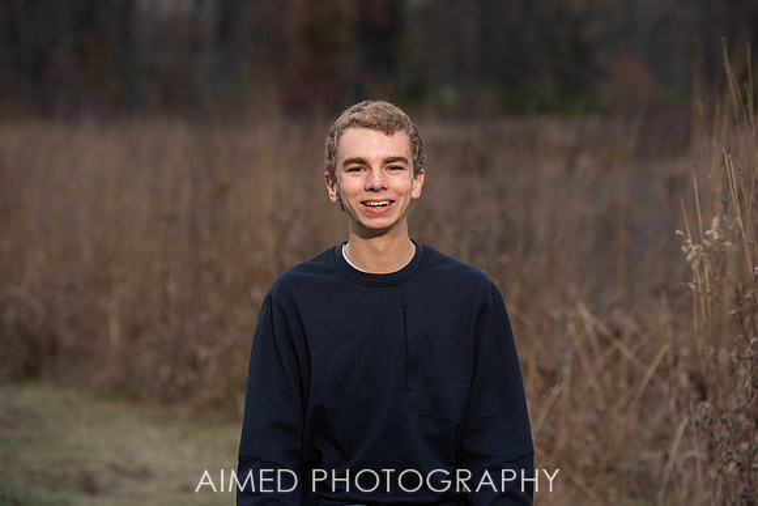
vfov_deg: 9.9
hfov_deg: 14.8
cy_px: 237
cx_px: 403
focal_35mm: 138
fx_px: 2910
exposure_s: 1/250
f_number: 5
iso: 1000
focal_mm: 130
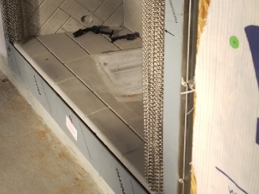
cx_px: 82
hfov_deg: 34.0
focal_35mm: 56
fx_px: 419
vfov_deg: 25.9
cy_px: 58
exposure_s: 1/459
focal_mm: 3.54
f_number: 2
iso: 100
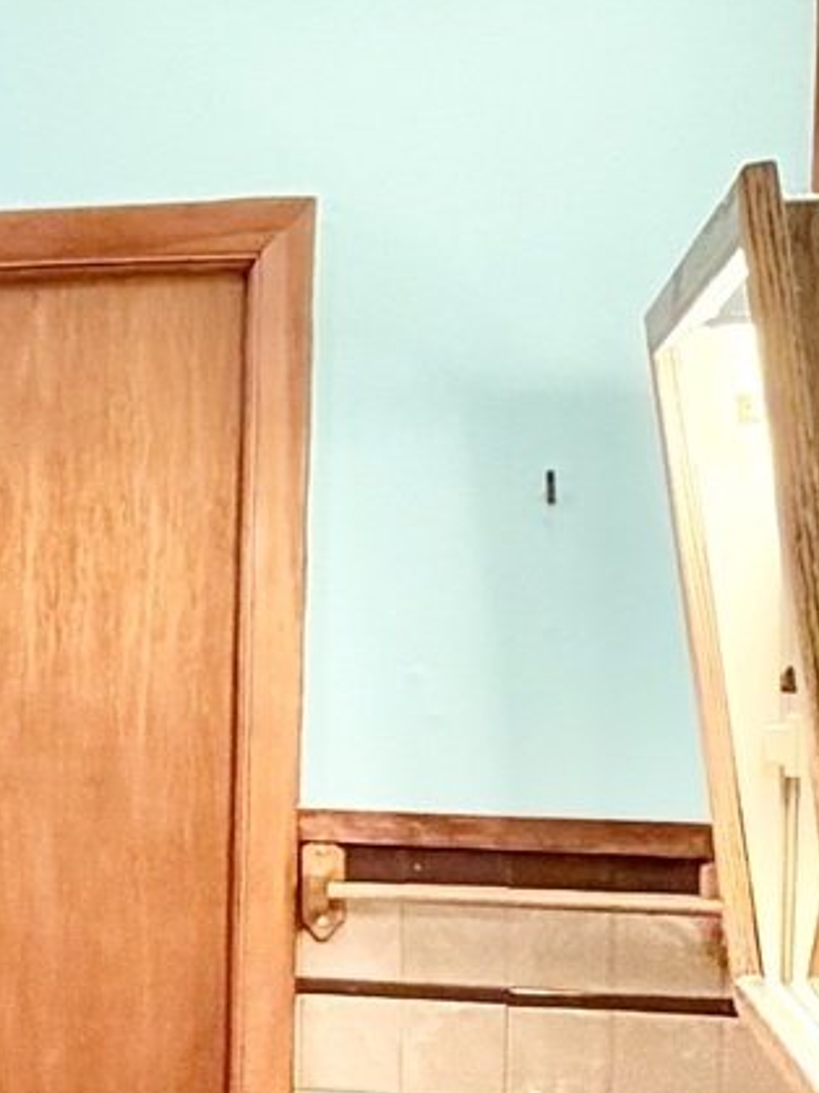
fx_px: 2430
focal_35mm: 77
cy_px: 736
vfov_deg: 25.2
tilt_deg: -2.6
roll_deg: -0.5
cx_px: -313
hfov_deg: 17.6
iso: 200
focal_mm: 2.22
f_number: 2.2
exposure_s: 1/60
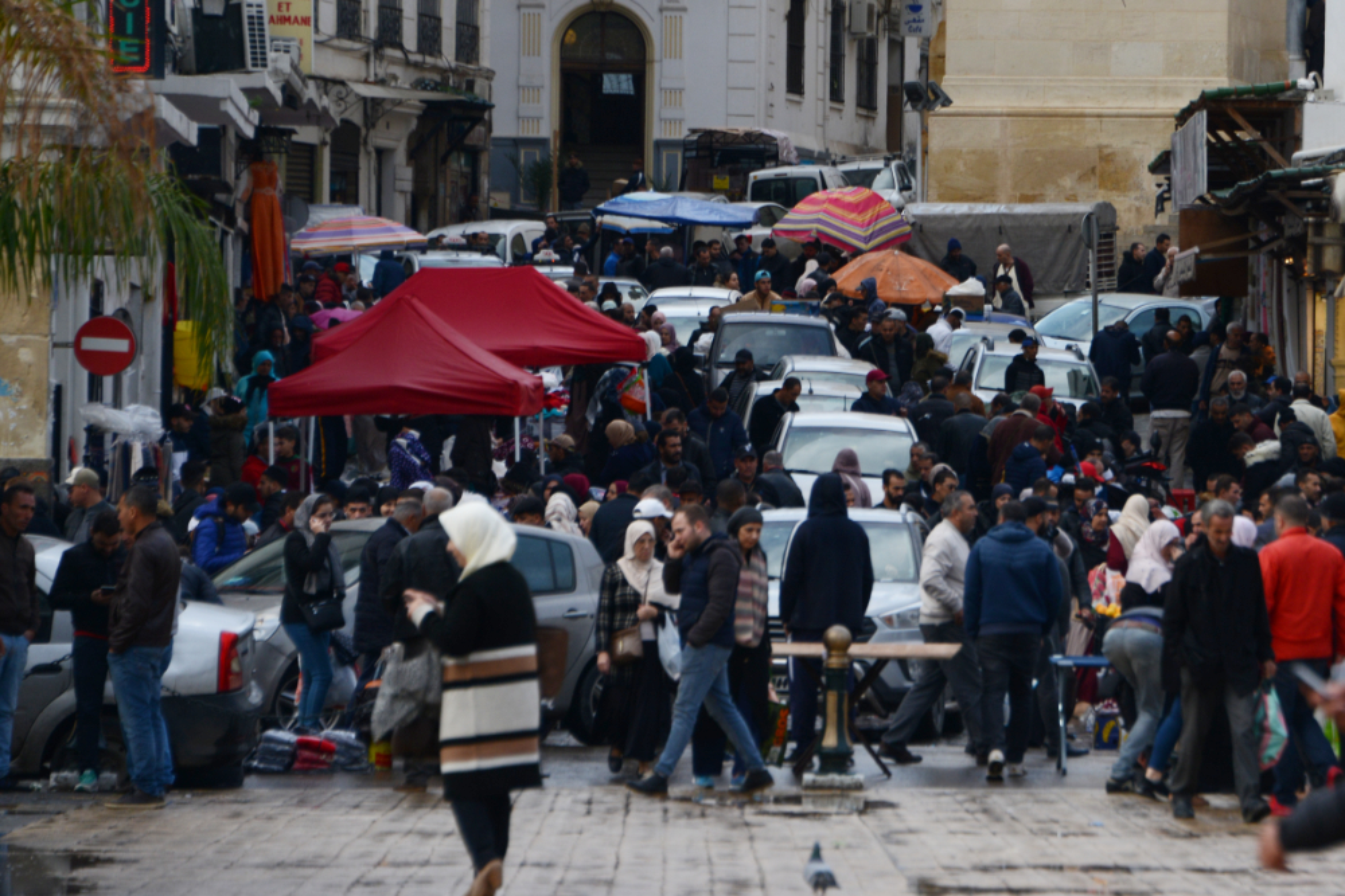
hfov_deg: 11.4
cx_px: 672
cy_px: 448
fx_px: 6726
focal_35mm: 180
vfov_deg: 7.6
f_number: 5.6
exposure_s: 1/500
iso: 250
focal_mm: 180
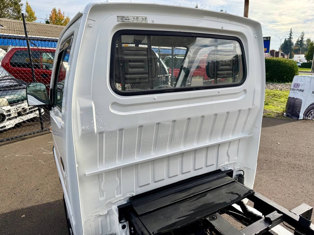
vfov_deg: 56.8
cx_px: 157
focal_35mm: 24
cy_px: 118
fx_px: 218
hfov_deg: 71.6
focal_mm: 6.76
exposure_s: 1/3759
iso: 100
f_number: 1.78
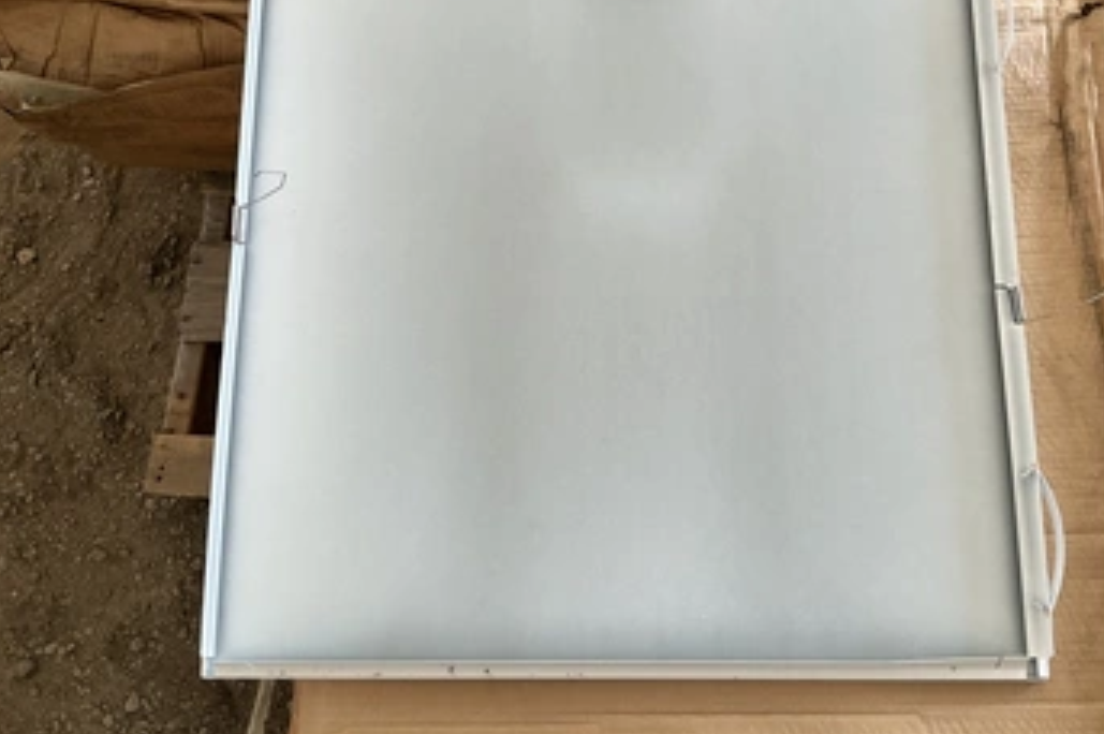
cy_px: 264
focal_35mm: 34
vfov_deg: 38.5
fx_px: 1042
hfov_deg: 55.7
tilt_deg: -73.1
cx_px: 618
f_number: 1.8
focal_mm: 3
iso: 25
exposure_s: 1/122
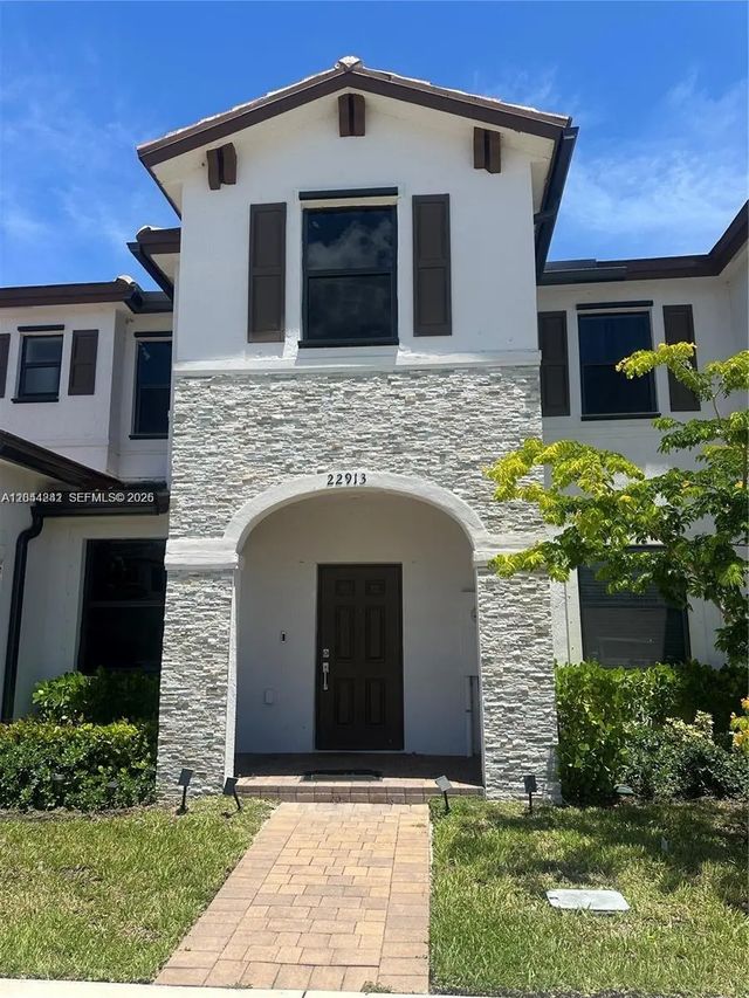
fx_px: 692
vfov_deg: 71.6
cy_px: 499
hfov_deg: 56.8
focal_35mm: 24
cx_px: 374
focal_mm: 6.86
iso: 80
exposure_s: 1/4184
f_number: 1.78
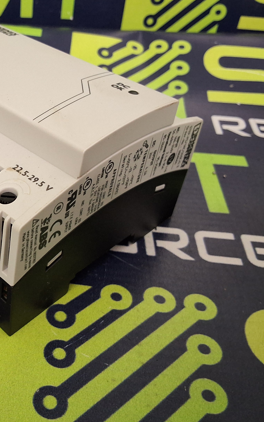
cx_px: 7
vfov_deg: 49.3
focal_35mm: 40
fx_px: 460
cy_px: 210
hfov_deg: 30.1
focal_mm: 2.91
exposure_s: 1/24
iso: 320
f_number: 1.9
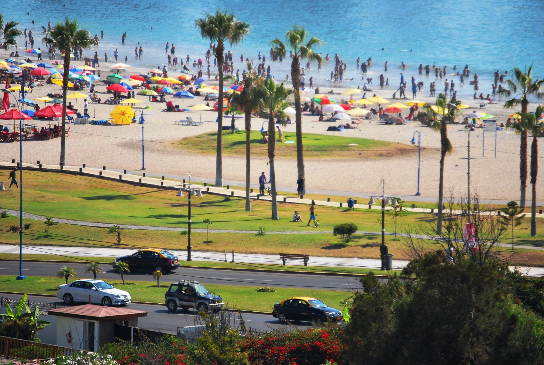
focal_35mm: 300
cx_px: 272
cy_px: 182
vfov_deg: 4.6
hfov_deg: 6.9
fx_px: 4542
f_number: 5.6
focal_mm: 200
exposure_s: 1/500
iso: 100
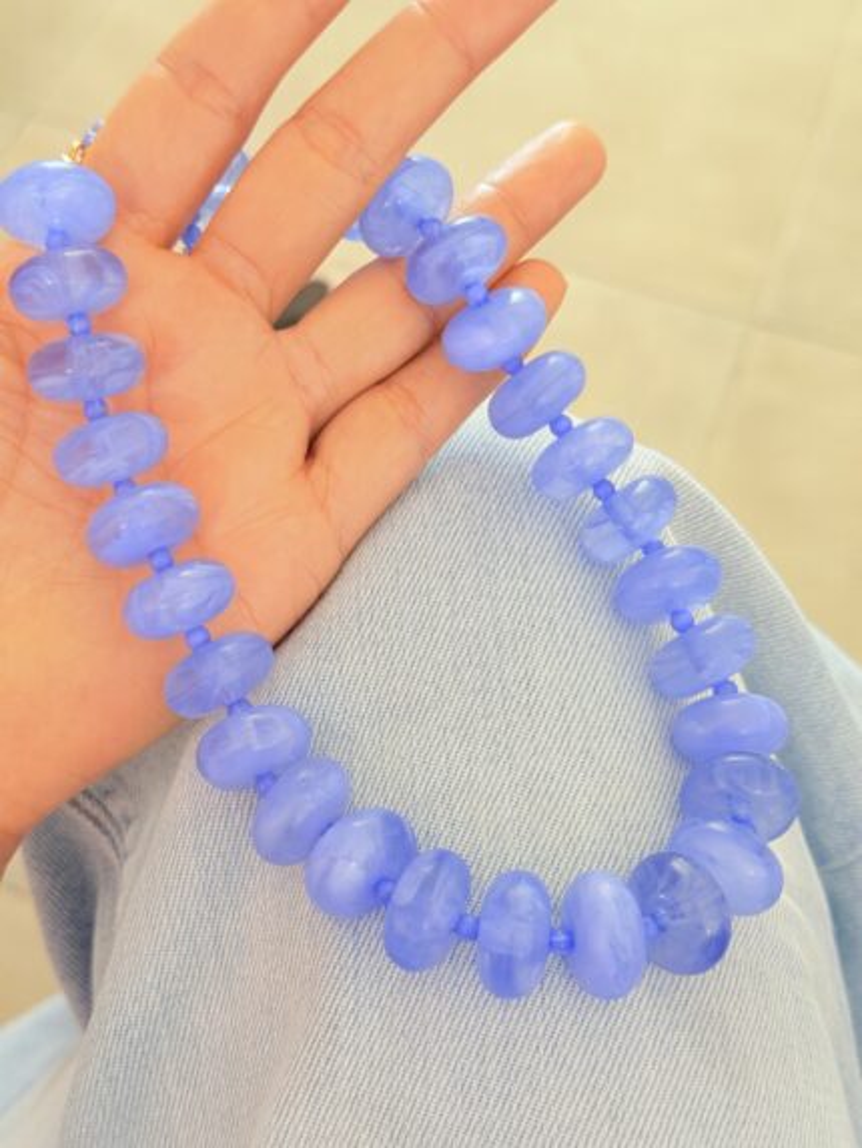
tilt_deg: -56.1
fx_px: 1593
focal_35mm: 48
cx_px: 431
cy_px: 574
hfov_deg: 30.3
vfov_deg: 39.6
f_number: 1.78
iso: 160
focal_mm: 6.76
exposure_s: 1/60
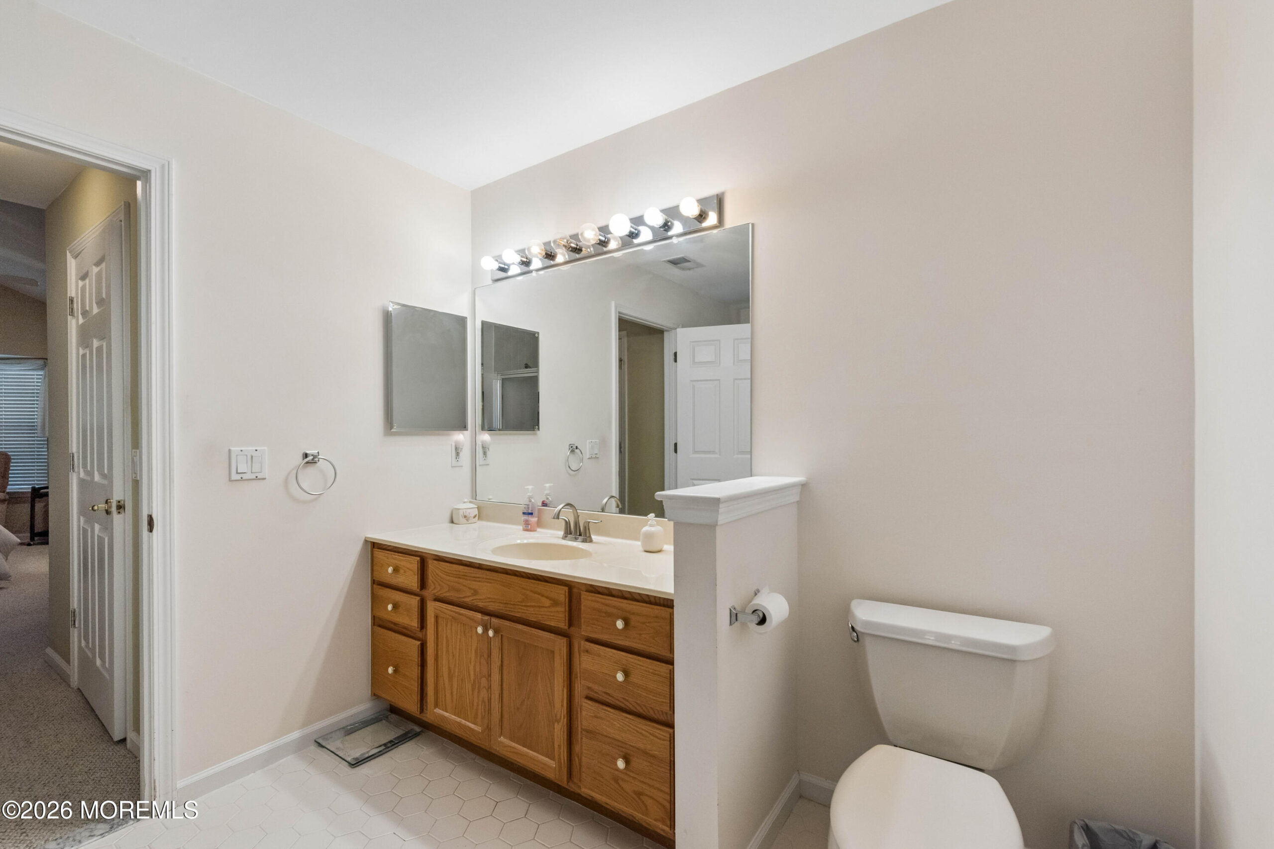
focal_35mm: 15
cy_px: 424
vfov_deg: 77.3
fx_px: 531
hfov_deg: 100.4
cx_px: 637
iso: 1250
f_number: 7.1
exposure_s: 1/400
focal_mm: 15
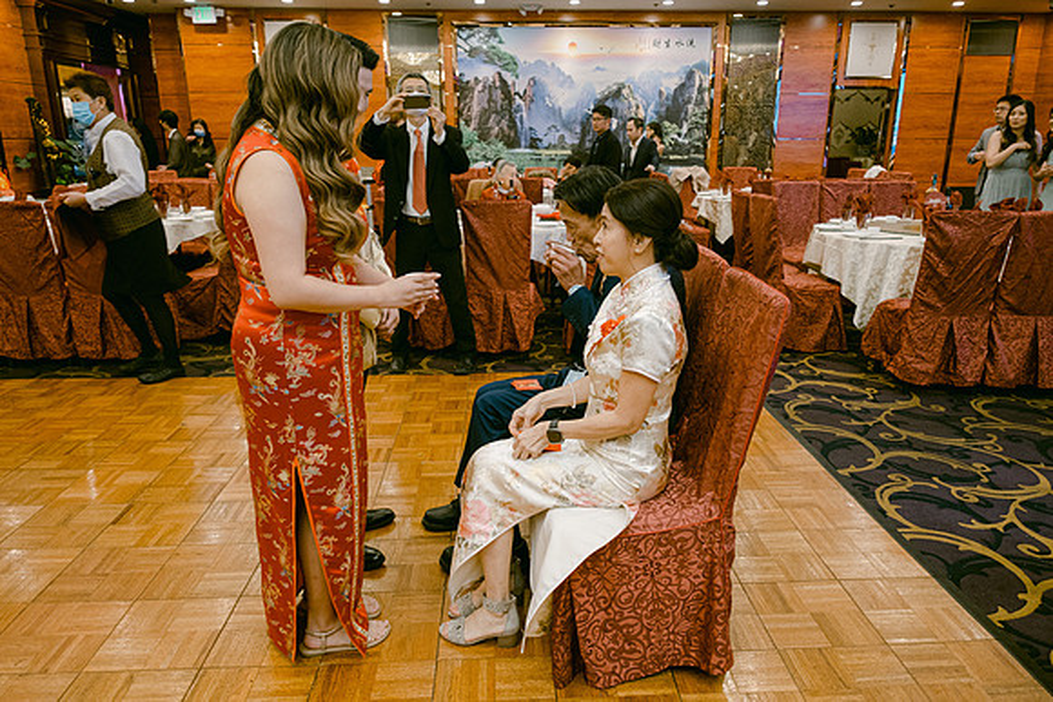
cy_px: 351
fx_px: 725
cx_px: 536
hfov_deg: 71.9
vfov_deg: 51.7
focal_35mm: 25
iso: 1000
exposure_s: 1/125
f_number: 2.8
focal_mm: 16
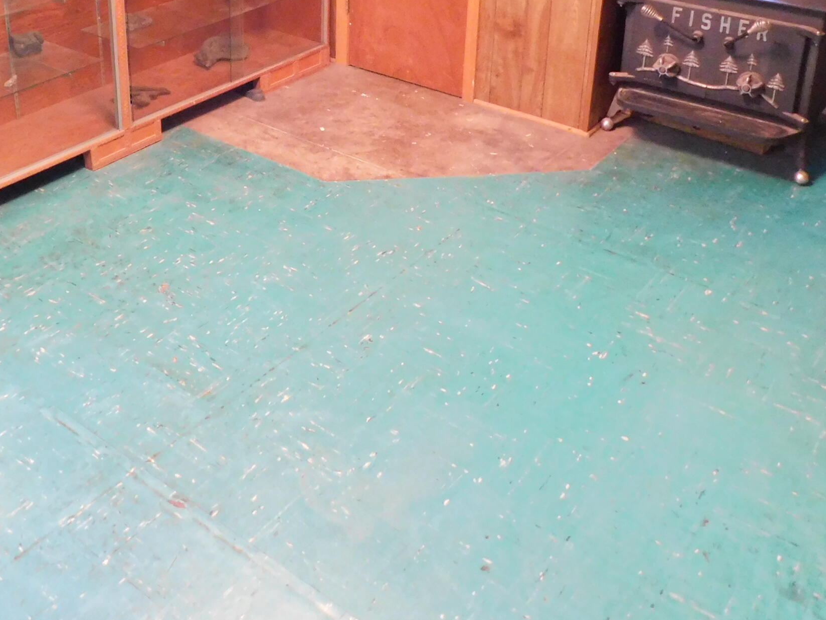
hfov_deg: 44.3
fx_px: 1002
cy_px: 62
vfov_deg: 32.6
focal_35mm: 42
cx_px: 287
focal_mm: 4
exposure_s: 1/6
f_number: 3
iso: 800
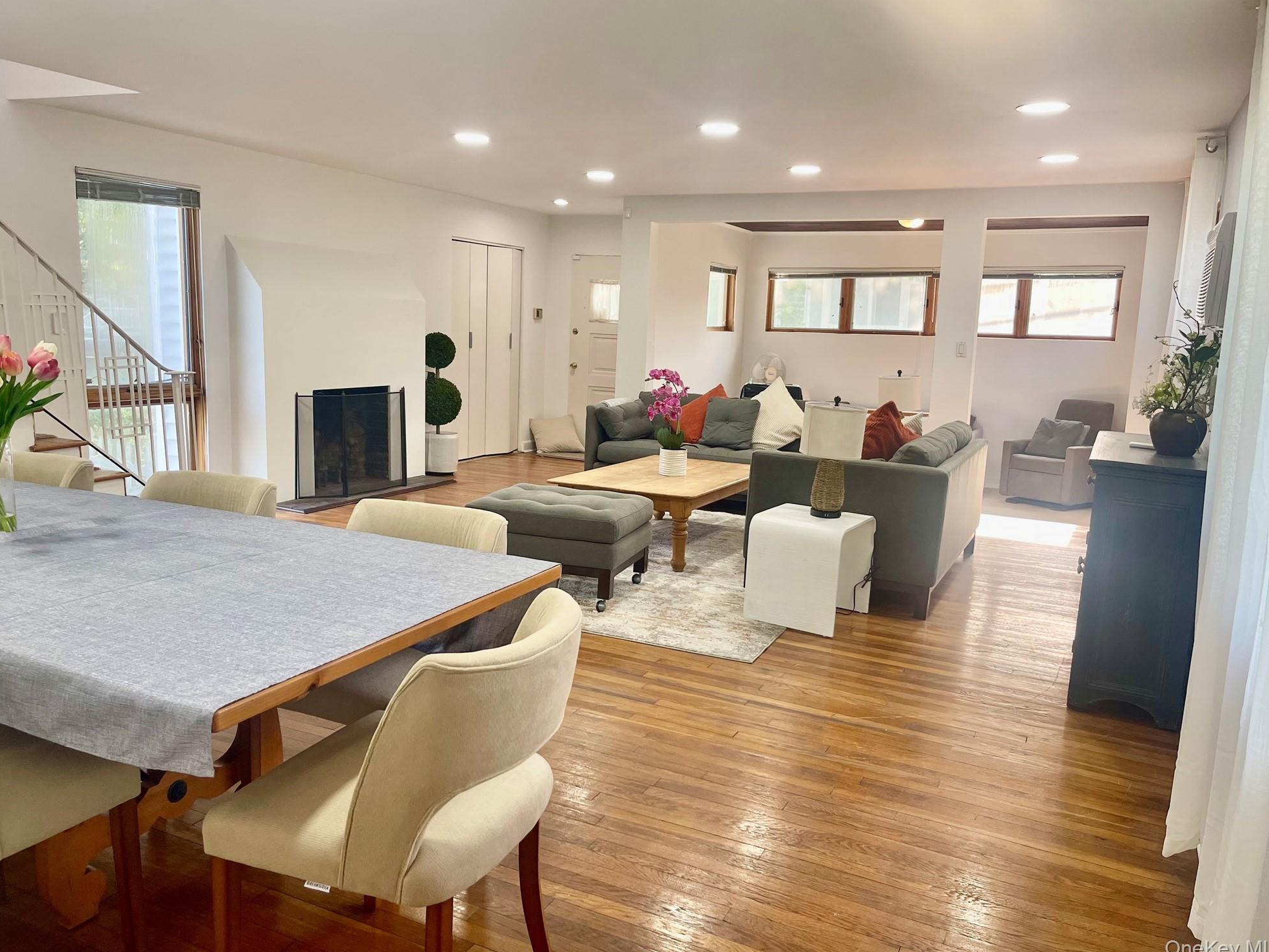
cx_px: 636
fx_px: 953
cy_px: 469
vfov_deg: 53.1
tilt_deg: -9.3
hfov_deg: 67.3
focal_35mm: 26
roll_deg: -2.0
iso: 100
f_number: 1.6
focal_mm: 5.1
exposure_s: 1/120
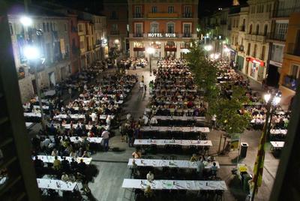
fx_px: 225
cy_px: 100
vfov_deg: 48.1
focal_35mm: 27
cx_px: 150
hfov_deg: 67.3
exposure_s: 1/30
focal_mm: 18
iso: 800
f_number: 3.5
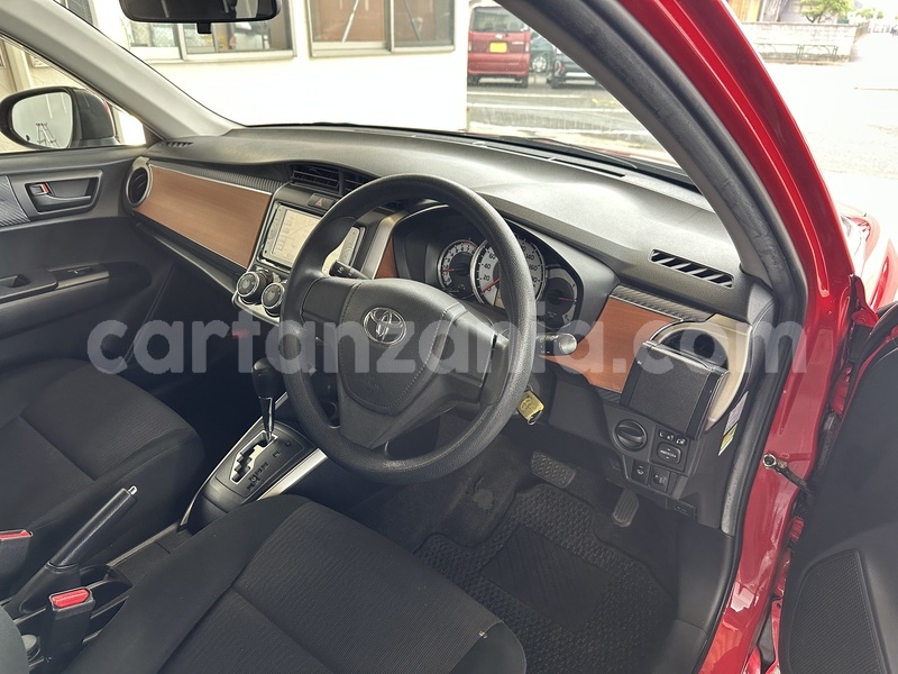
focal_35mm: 24
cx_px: 449
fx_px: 623
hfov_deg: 71.6
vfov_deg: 56.8
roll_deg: -2.1
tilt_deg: -26.3
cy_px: 337
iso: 200
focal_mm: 6.86
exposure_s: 1/121
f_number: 1.78
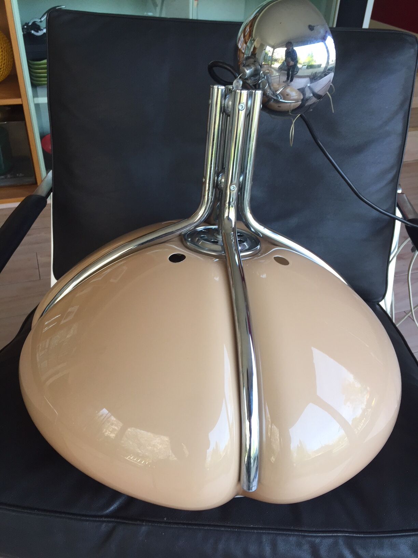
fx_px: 467
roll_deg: -1.4
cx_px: 209
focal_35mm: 29
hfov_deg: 48.2
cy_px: 279
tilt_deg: -36.2
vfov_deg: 61.7
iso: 50
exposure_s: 1/100
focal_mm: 4.15
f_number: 2.2
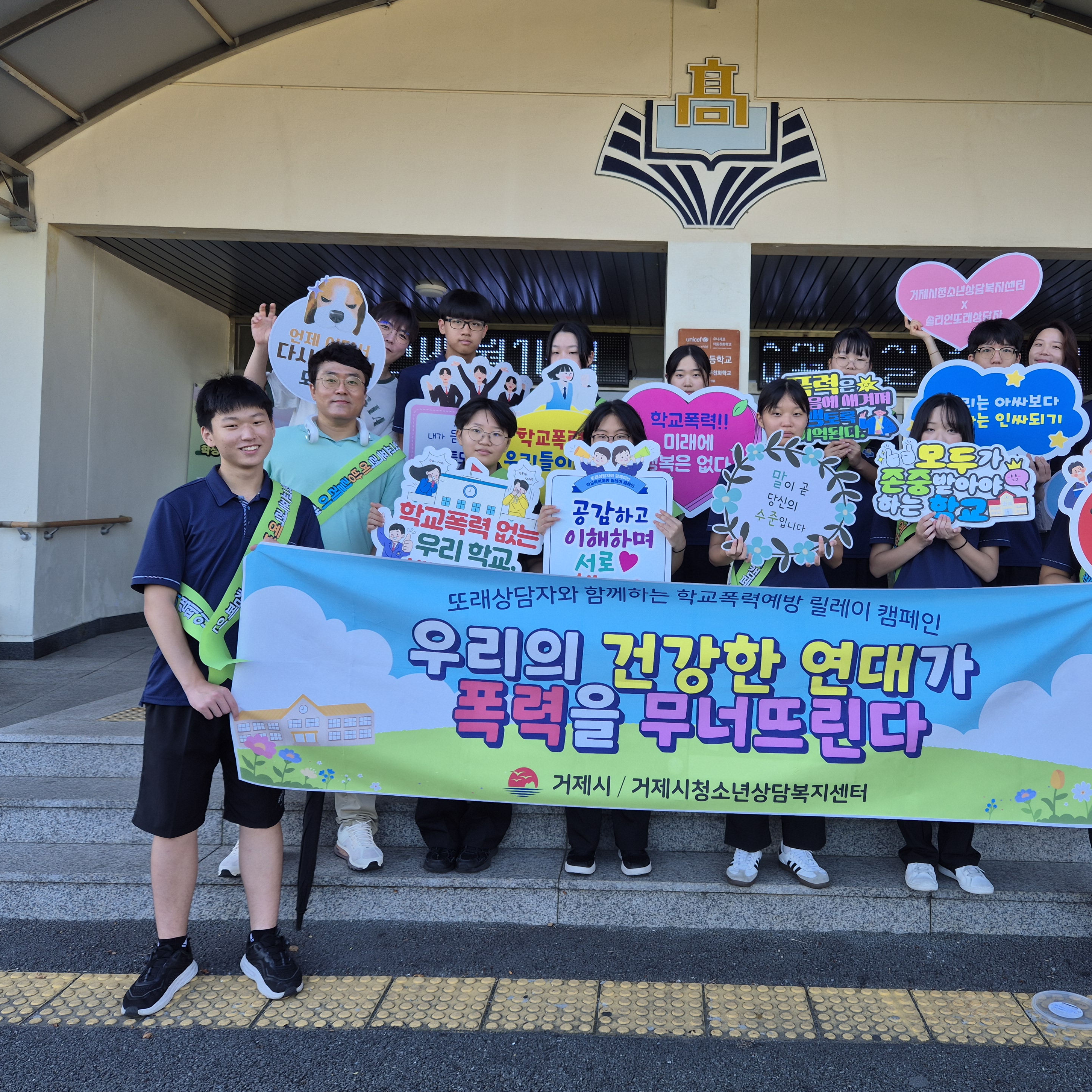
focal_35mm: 28
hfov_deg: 56.6
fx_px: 999
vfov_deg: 57.3
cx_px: 681
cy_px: 533
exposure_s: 1/246
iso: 25
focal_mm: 5.4
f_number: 1.8
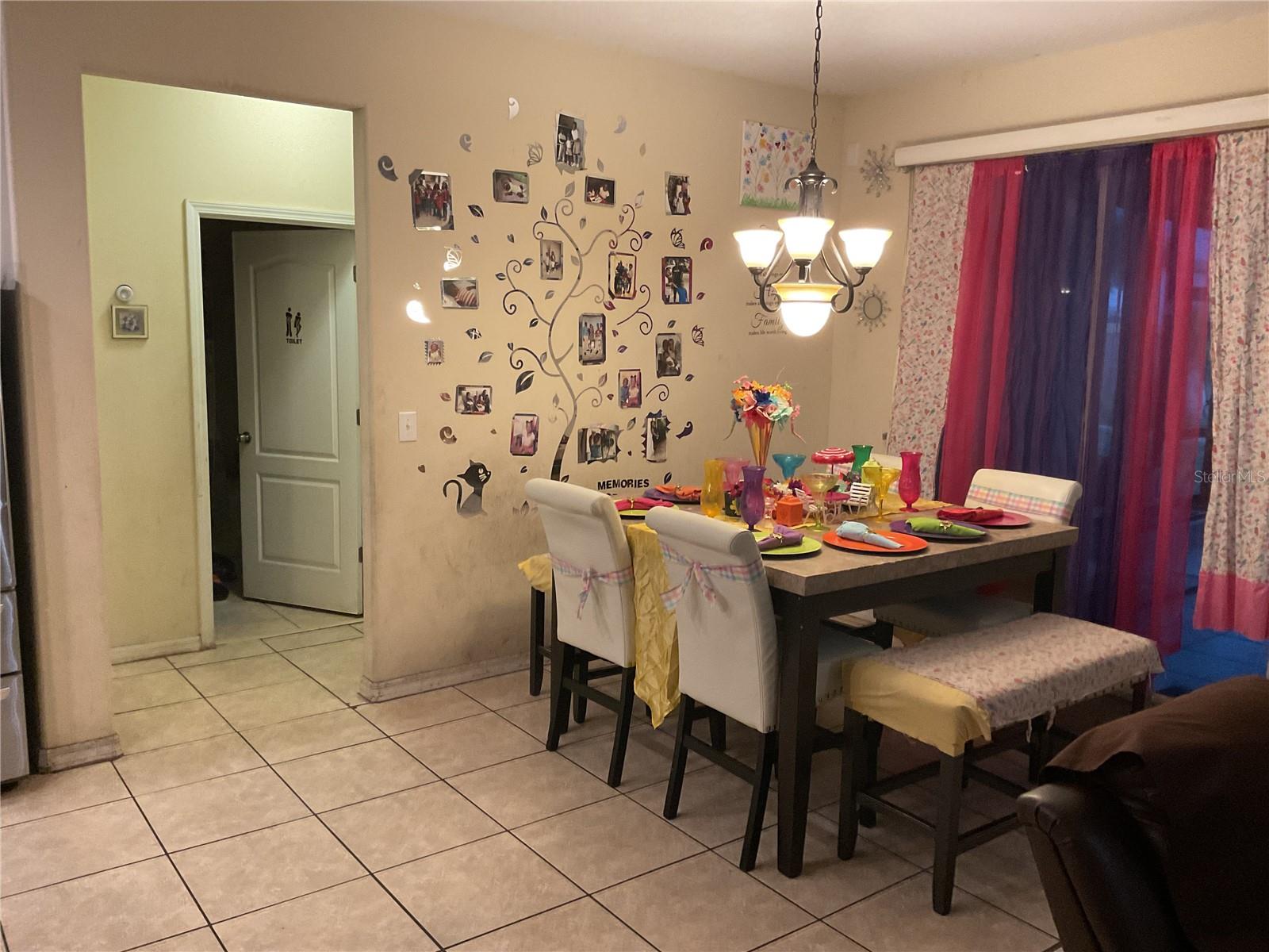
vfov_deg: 48.2
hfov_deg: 61.7
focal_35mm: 29
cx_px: 634
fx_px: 1063
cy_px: 476
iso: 200
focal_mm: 3
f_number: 1.8
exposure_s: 1/60
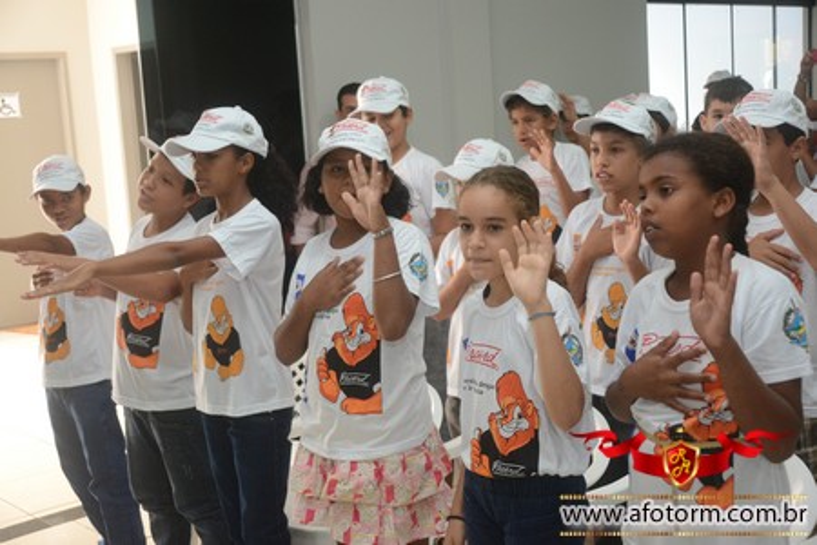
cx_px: 408
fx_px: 1089
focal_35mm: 48
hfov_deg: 41.1
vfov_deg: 28.1
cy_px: 272
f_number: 4.2
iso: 1600
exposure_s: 1/100
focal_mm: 32
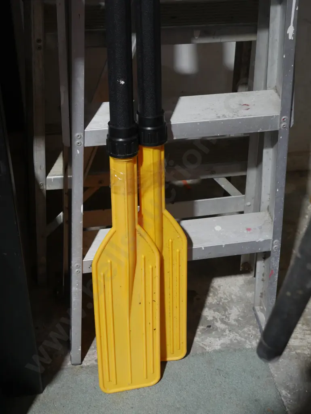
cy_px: 207
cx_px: 156
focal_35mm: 52
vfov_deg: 36.8
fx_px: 622
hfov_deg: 28.1
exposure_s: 1/60
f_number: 5.3
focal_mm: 26
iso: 1000
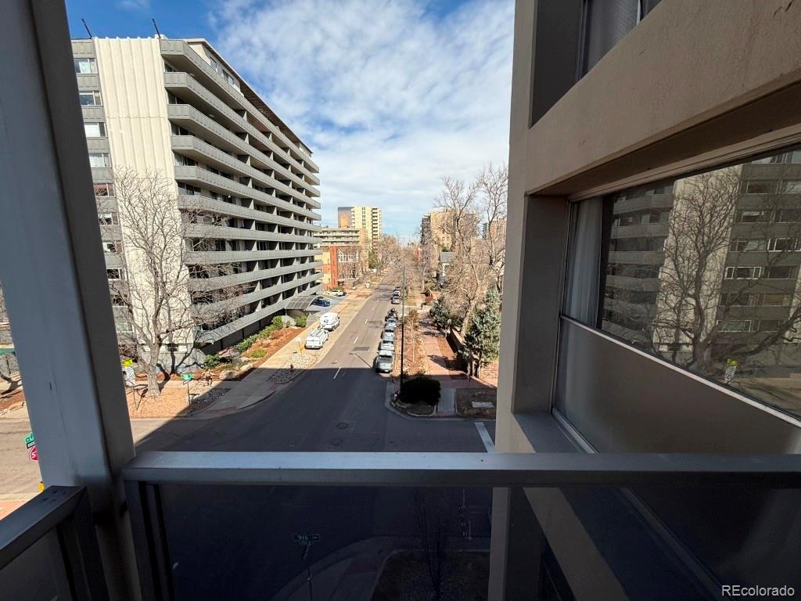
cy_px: 300
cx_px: 400
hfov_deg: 102.1
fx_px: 324
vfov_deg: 85.7
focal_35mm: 14
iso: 50
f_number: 2.2
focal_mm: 2.22
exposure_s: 1/1795
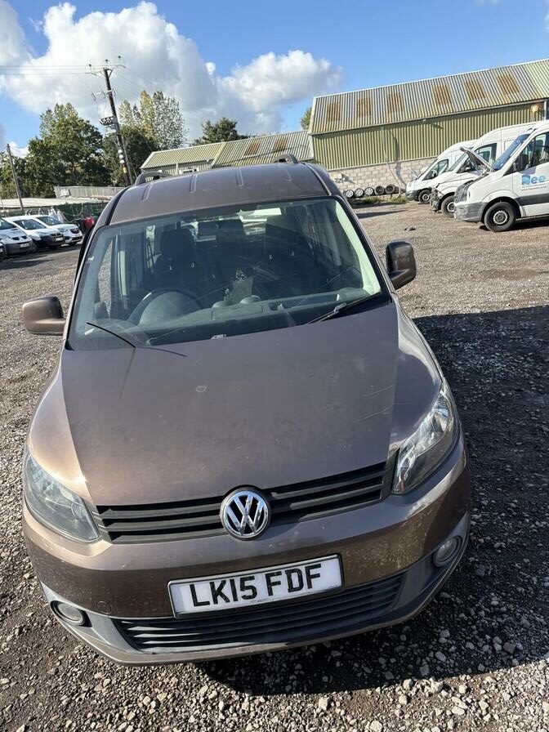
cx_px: 274
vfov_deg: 67.3
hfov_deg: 53.1
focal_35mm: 26
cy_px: 366
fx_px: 550
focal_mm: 5.96
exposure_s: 1/1587
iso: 64
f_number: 1.6
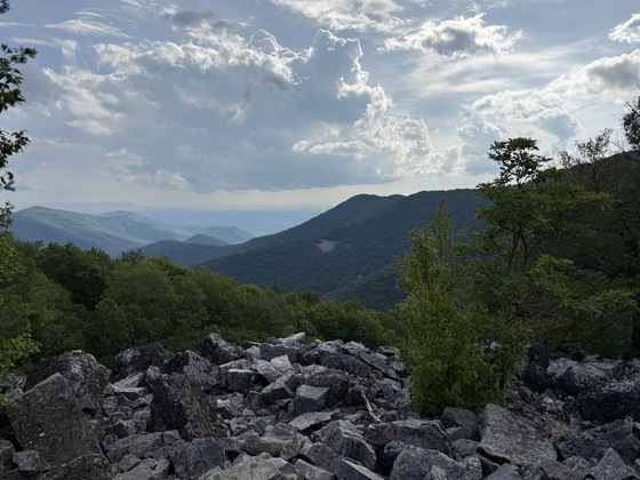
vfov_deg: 56.8
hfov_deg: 71.6
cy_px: 240
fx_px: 444
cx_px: 320
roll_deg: +1.1
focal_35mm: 24
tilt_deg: -5.1
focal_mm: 6.76
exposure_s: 1/9091
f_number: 1.78
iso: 80
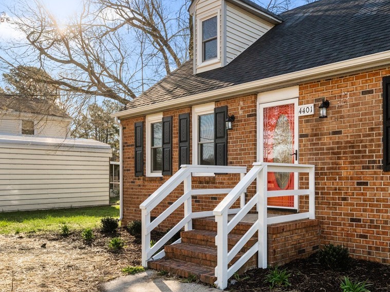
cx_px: 271
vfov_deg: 42.7
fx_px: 372
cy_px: 179
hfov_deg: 53.9
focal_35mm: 33
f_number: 8
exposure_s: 1/2000
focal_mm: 24
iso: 1000
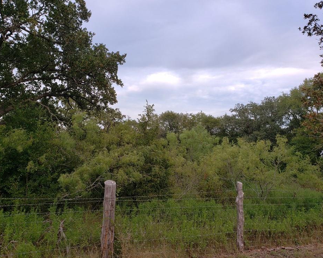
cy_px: 128
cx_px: 154
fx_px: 268
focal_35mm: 28
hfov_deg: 62.2
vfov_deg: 51.5
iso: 50
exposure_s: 1/119
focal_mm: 4.3
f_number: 2.4
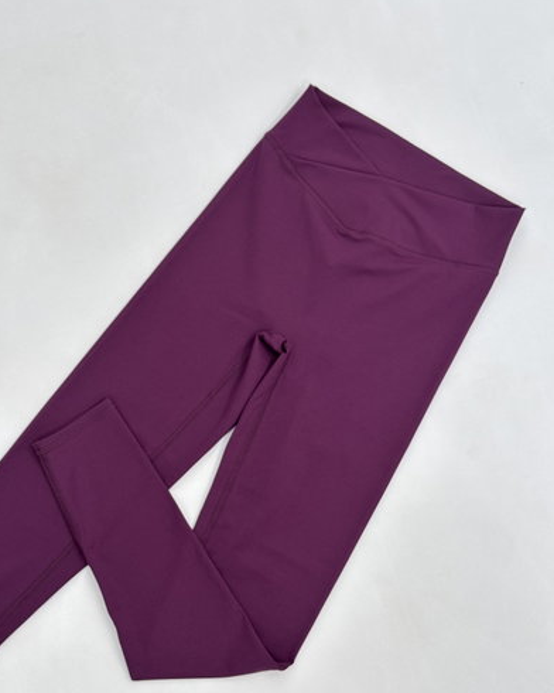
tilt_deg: -77.6
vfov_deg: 36.6
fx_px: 1045
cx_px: 276
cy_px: 368
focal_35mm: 51
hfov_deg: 29.7
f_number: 1.78
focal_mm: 6.76
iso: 100
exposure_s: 1/50
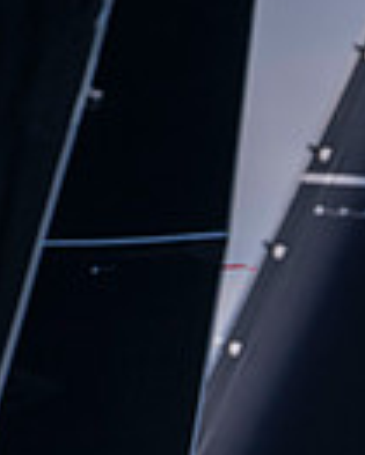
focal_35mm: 1928
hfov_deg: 0.8
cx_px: 479
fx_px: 26004
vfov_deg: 1.0
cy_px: 712
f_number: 4.5
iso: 200
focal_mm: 400
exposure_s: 1/2000
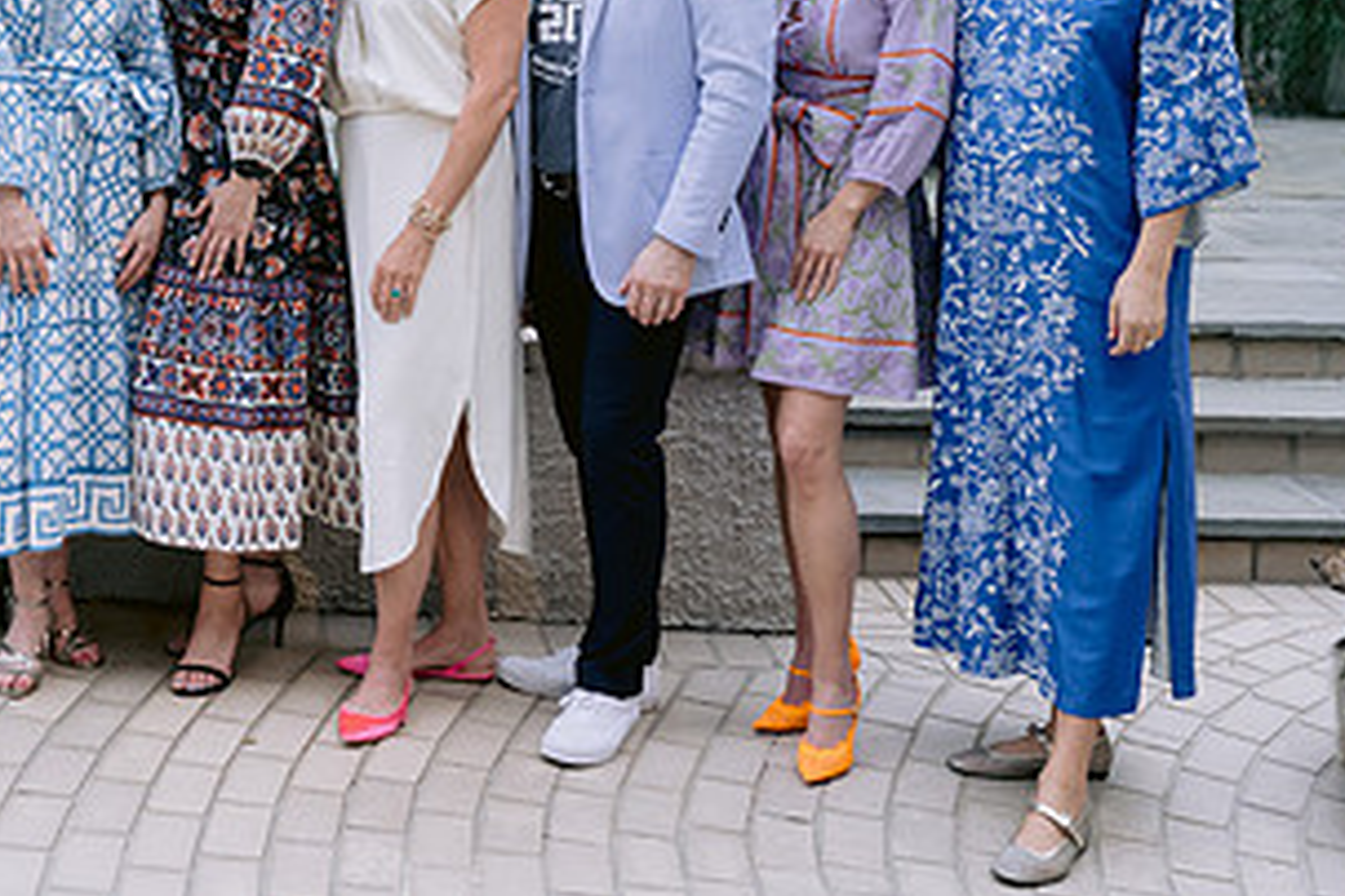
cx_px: 213
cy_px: 47
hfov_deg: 29.2
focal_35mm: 67
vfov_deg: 19.8
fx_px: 2503
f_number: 4.5
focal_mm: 35
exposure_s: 1/125
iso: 800
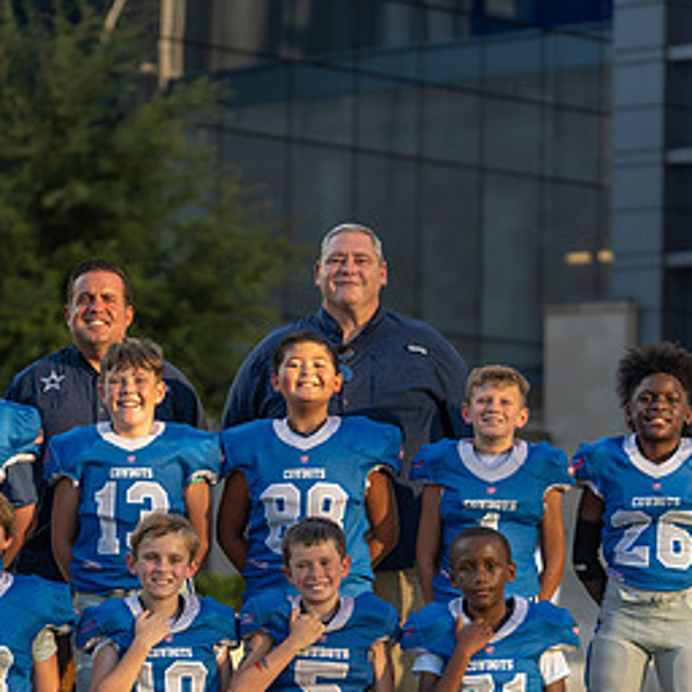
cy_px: 518
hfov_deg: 9.5
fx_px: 4139
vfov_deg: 9.5
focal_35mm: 183
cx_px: 149
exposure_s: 1/640
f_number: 2.8
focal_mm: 95
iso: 100
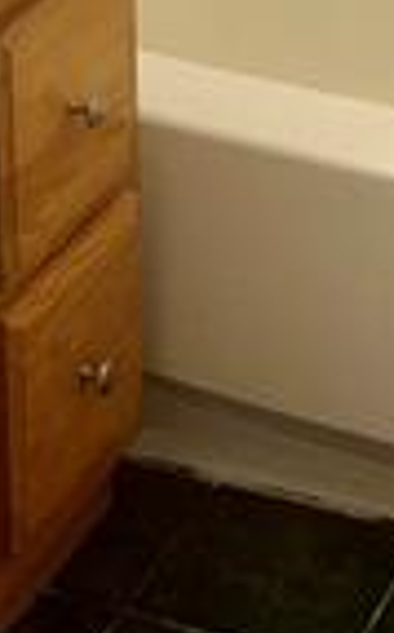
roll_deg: +0.4
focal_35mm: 148
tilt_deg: -17.7
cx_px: 283
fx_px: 2550
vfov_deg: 13.4
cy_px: -297
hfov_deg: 8.8
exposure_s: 1/120
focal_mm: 5.7
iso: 100
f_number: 1.5
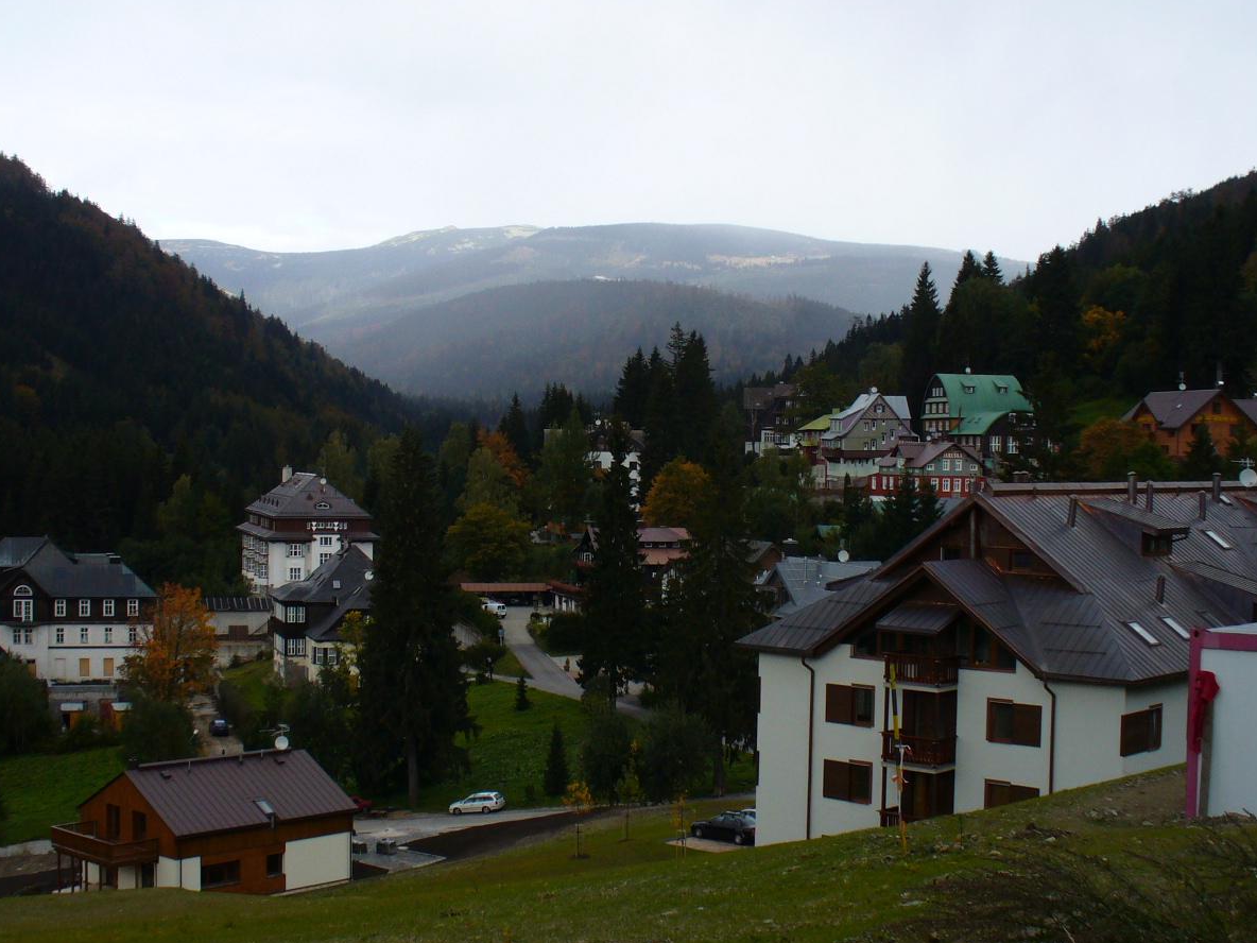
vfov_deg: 29.1
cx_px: 652
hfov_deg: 38.2
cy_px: 456
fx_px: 1816
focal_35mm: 50
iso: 80
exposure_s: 1/160
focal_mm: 6.1
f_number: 5.6
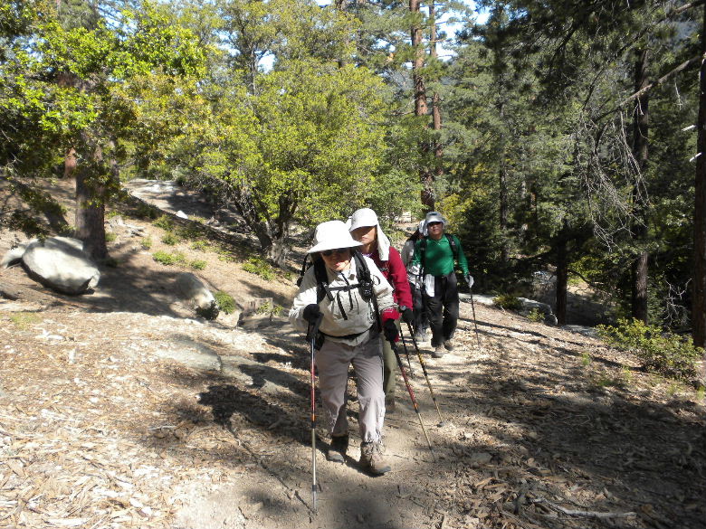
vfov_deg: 38.7
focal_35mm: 37
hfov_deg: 50.1
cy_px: 264
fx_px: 755
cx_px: 353
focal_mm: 6.6
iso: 92
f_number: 3.5
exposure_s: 1/476
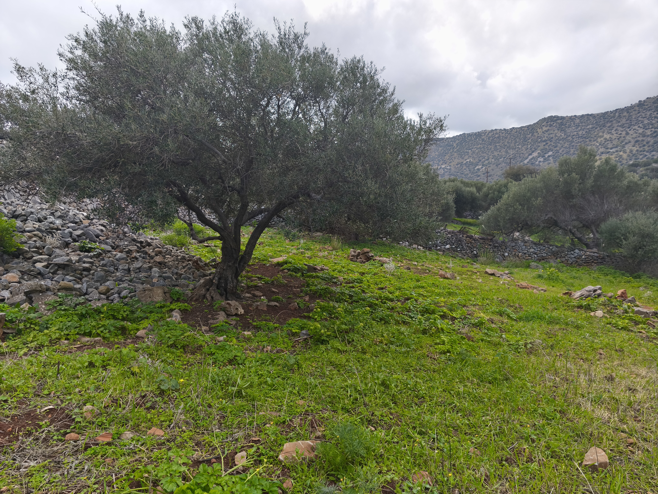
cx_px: 329
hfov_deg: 73.9
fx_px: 437
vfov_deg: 58.9
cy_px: 247
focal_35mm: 23
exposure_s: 1/387
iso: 80
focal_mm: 5.35
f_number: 1.7
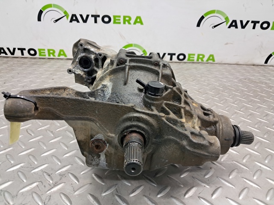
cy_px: 102
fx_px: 214
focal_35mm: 27
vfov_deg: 51.3
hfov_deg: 65.4
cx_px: 137
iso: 160
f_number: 1.8
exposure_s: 1/50
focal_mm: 4
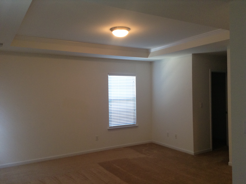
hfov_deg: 55.4
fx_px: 234
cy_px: 92
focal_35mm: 33
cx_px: 123
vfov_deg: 42.8
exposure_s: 1/24
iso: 100
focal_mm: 3.3
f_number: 2.4
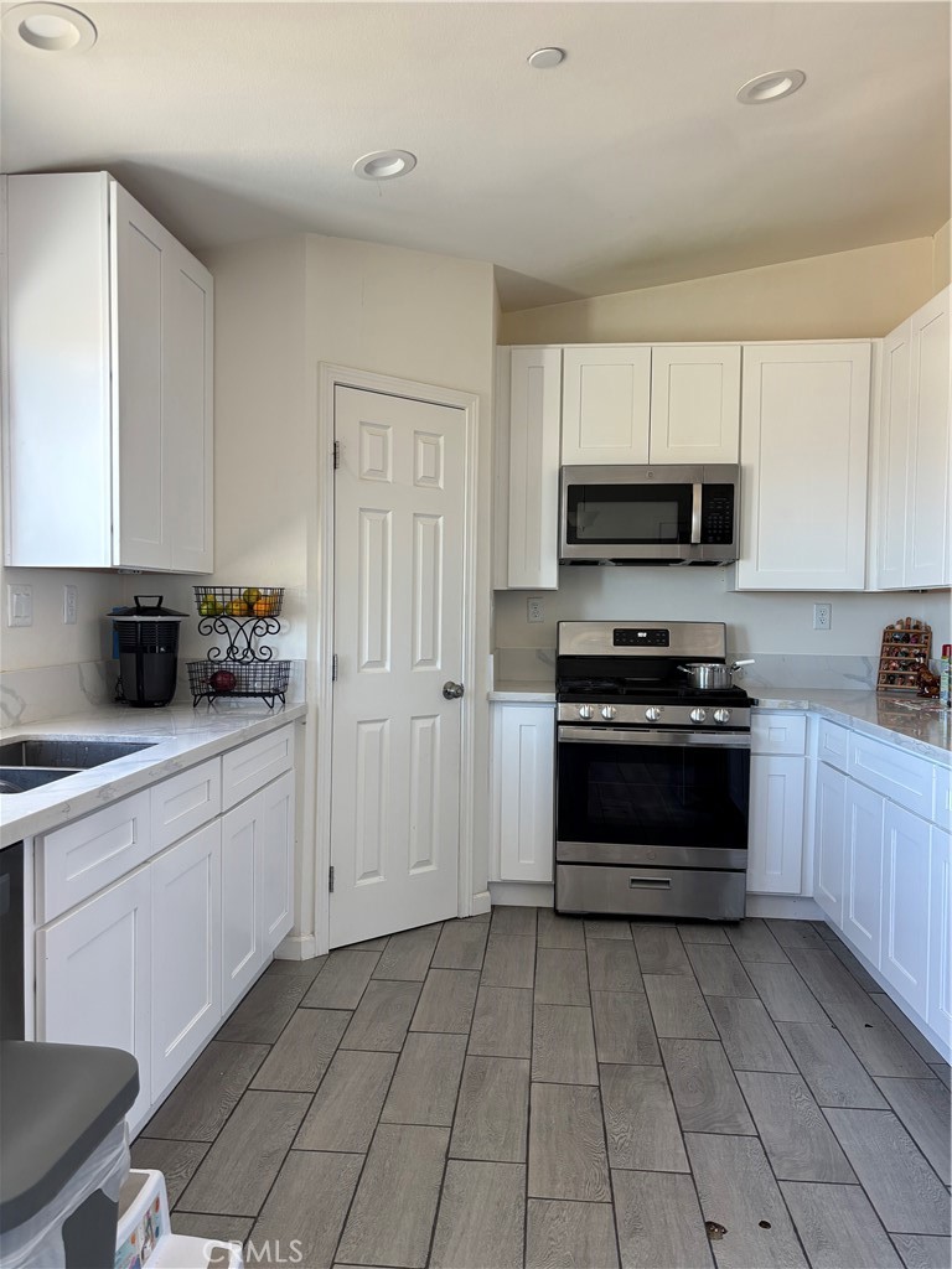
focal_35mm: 26
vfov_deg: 67.3
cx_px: 476
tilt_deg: -2.2
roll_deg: -1.6
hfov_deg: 53.1
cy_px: 634
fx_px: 953
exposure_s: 1/121
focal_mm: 5.96
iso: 125
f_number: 1.6
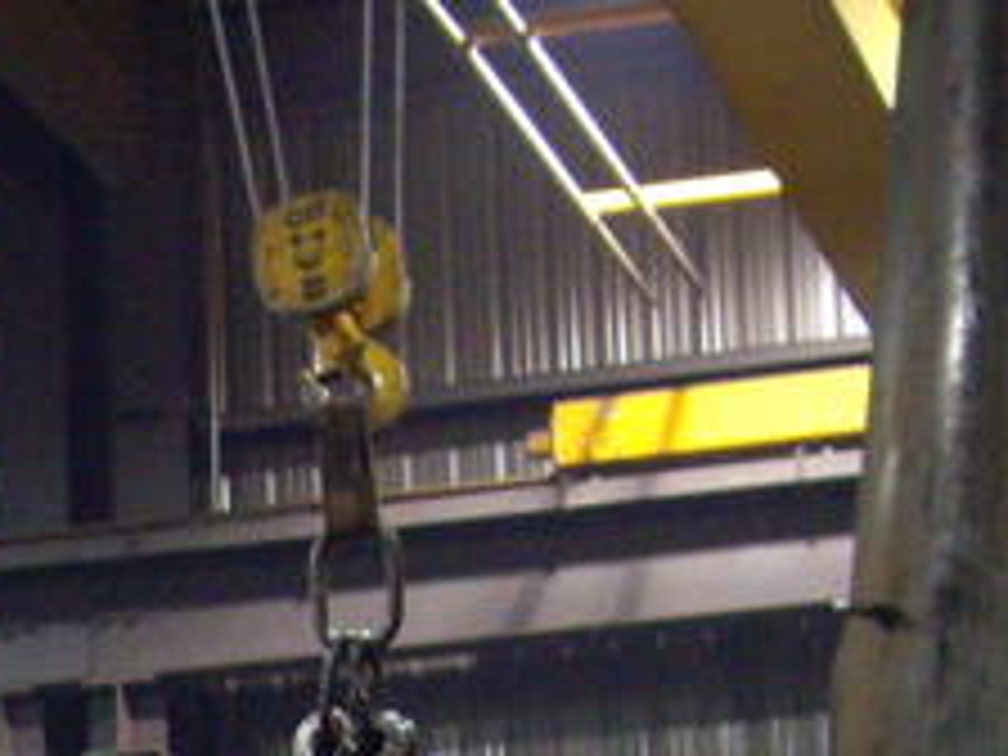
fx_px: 5271
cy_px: 1368
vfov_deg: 7.9
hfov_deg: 10.7
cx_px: -182
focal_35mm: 181
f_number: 2.8
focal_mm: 7.9
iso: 400
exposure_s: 1/20
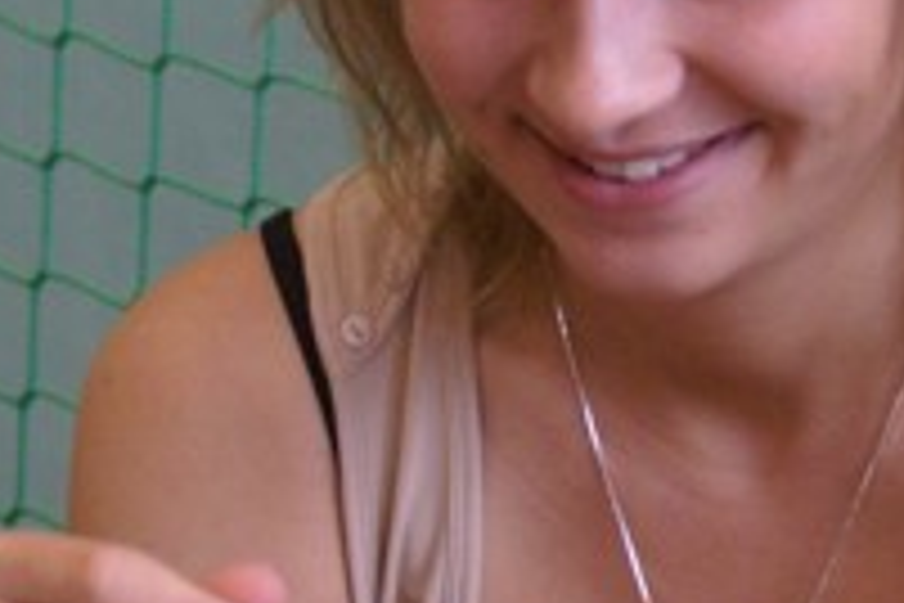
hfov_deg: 7.1
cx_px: 729
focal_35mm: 288
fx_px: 7225
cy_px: 63
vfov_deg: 4.8
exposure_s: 1/50
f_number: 5.6
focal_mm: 55
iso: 800
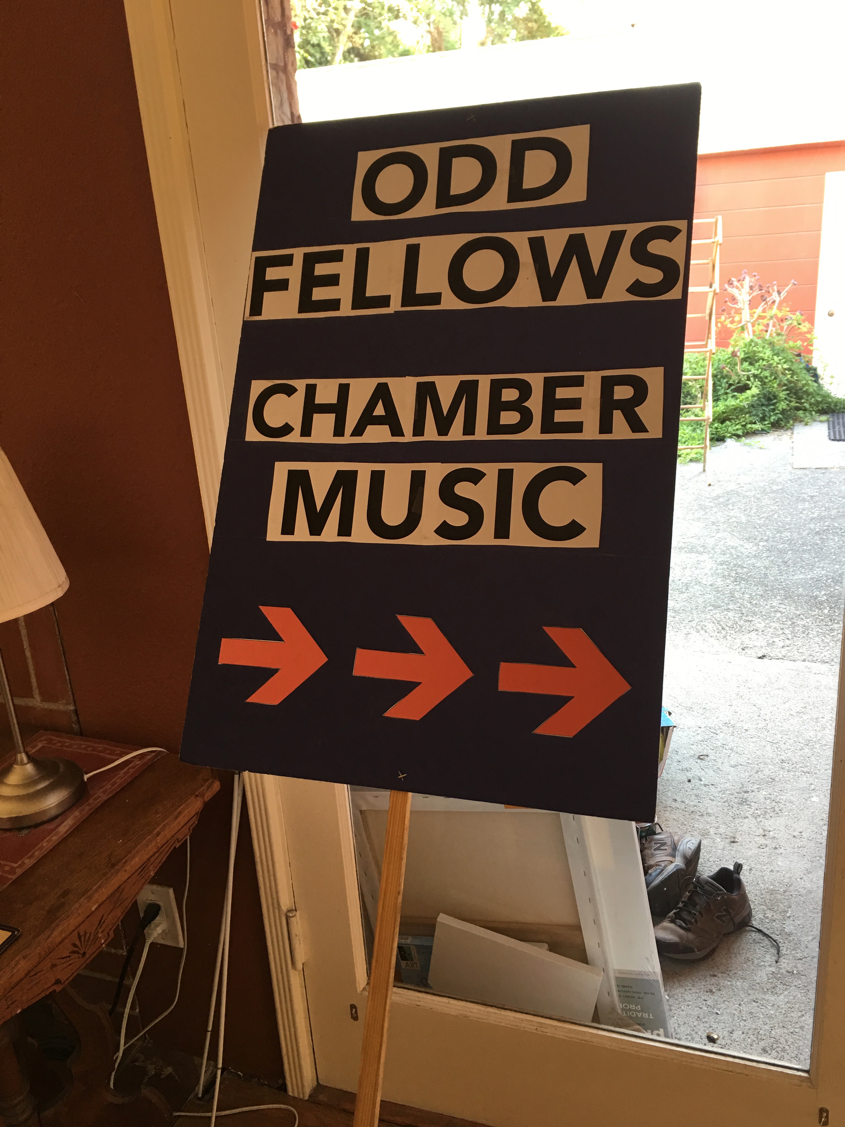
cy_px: 564
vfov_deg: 61.7
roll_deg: +3.6
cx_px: 422
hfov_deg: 48.2
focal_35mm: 29
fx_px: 944
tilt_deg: -17.7
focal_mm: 4.15
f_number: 2.2
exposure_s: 1/15
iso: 32
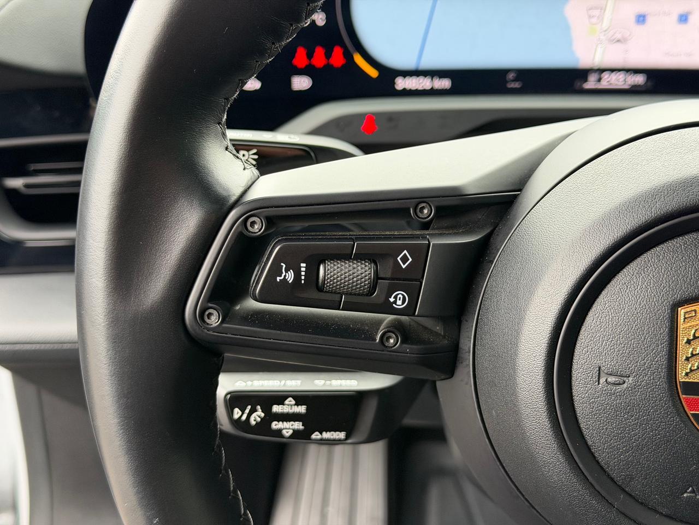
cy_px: 262
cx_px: 350
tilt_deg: -23.0
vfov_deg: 30.3
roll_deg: +2.1
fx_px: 969
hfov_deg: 39.7
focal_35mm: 48
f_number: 1.78
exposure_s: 1/145
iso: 125
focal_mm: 6.76
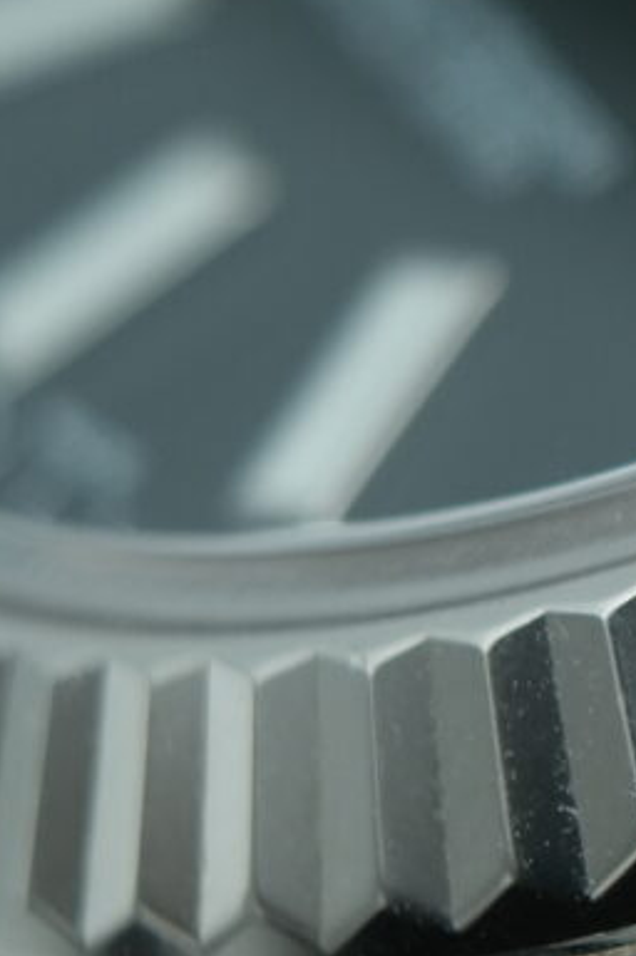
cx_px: 1503
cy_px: 575
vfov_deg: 8.8
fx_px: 6185
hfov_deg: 5.7
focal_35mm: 233
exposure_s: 1/250
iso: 400
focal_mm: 35
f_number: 5
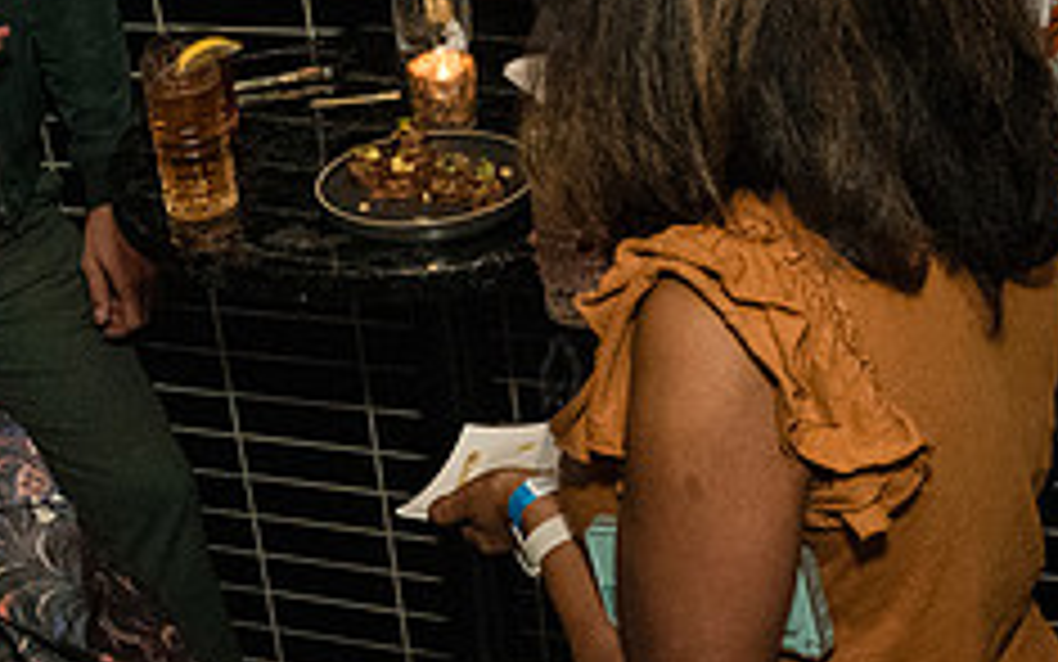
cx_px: 359
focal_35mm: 79
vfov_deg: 16.5
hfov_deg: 26.0
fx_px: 2278
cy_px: 432
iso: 6400
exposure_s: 1/200
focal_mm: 24
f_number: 4.5
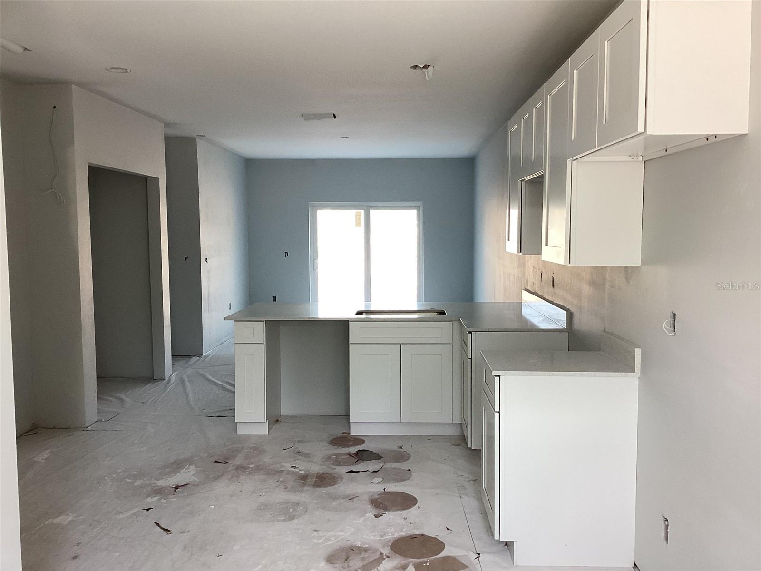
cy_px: 286
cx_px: 380
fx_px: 682
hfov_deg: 58.4
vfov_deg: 45.4
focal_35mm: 31
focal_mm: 3.3
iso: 80
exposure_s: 1/60
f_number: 2.4
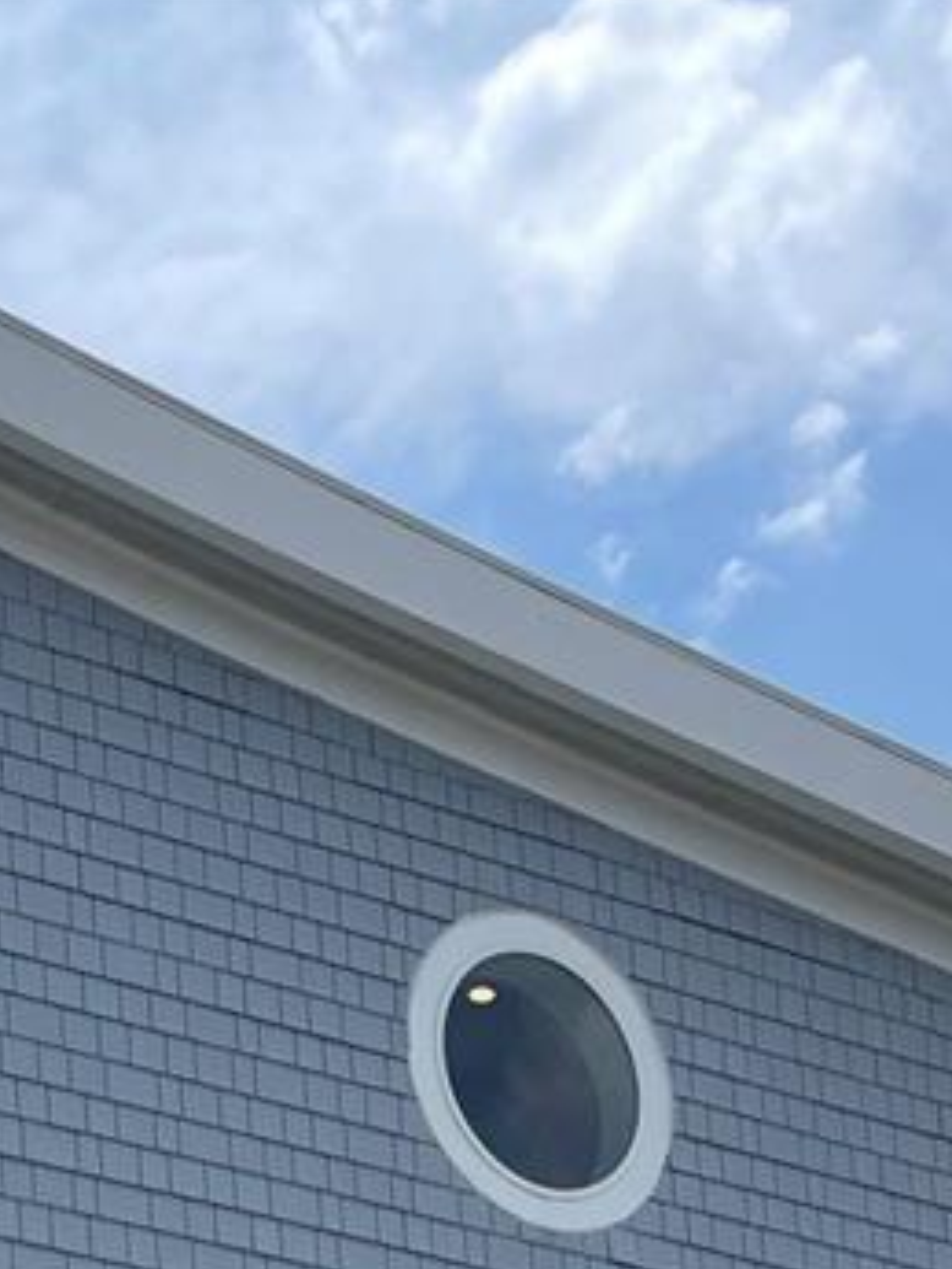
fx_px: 3188
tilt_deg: +9.1
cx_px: -85
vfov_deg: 18.4
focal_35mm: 87
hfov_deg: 16.5
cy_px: 2185
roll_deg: +0.5
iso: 32
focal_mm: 5.1
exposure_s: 1/4525
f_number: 1.6
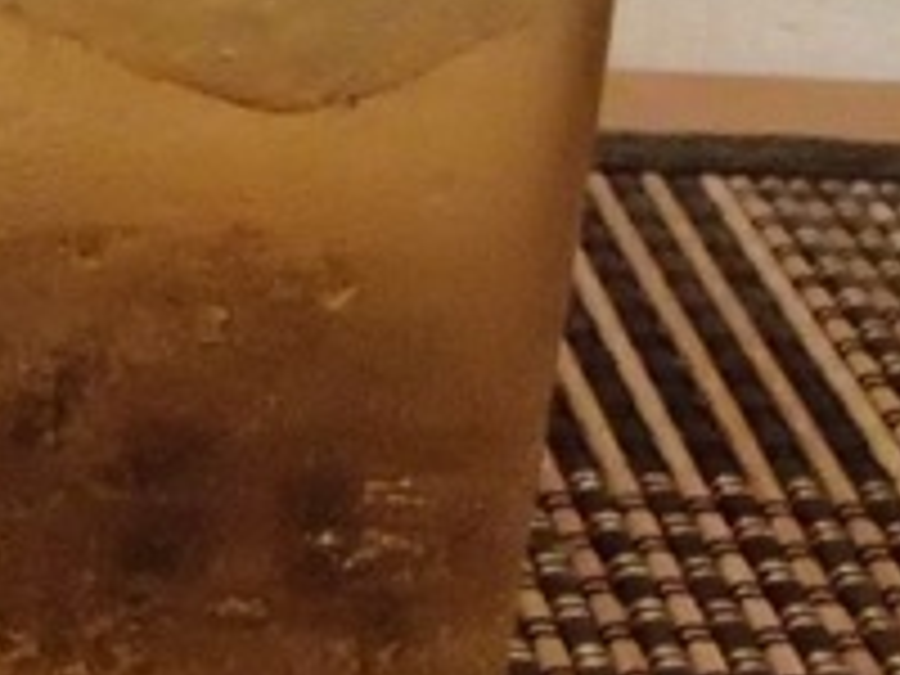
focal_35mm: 148
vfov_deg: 9.8
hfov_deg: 12.8
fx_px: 3848
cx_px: -374
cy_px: -266
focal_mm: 6.64
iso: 1600
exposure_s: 1/30
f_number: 4.7
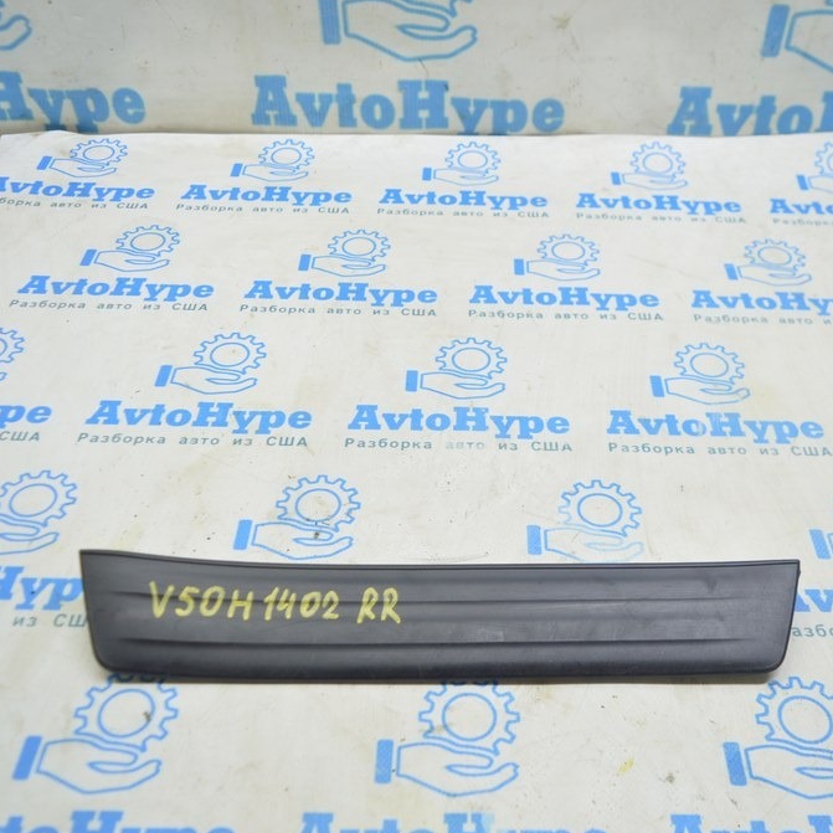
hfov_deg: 47.1
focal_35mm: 35
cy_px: 420
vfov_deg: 47.2
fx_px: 953
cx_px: 467
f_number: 3.5
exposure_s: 1/40
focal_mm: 18
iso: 400
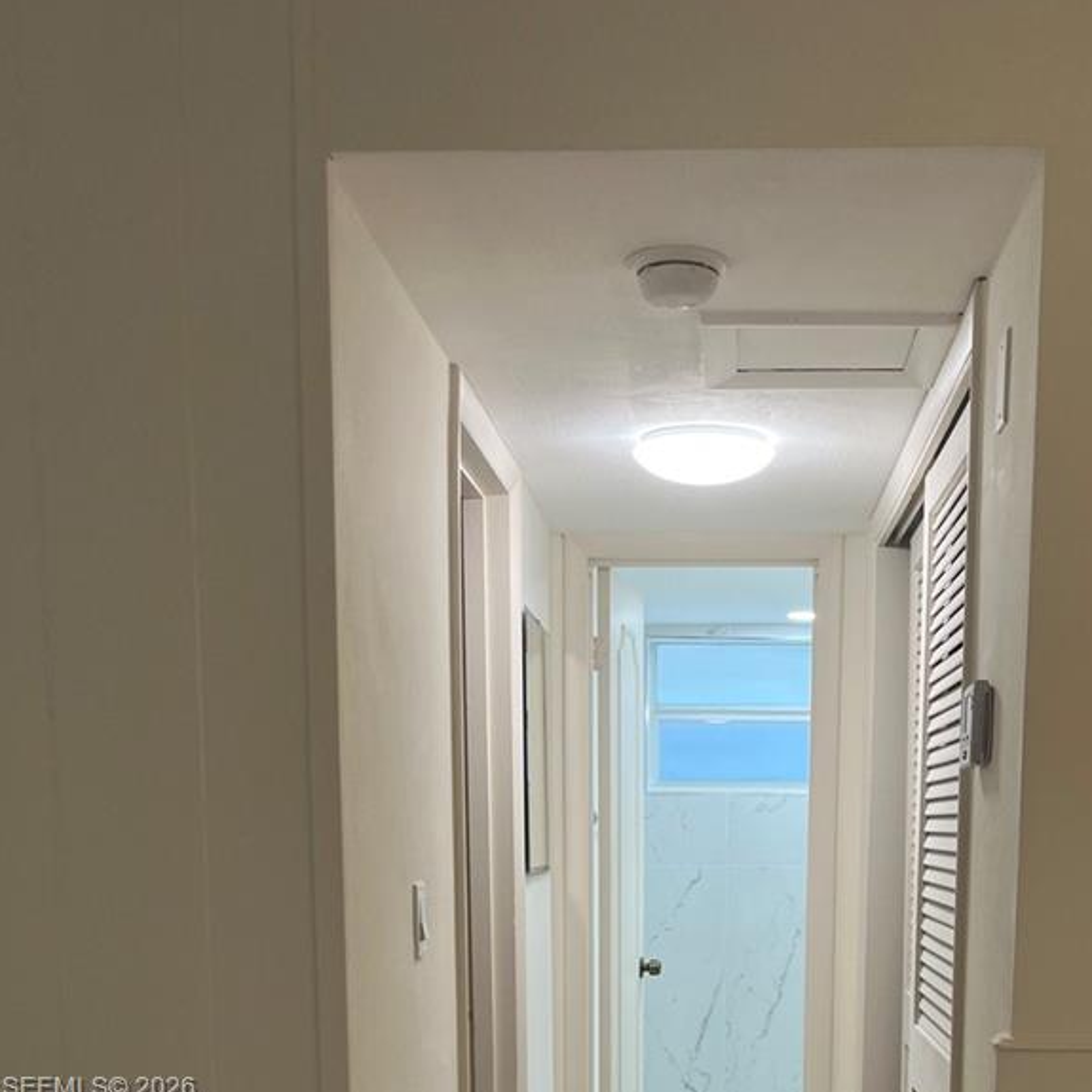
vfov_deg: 32.5
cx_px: 699
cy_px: 1090
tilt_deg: -9.4
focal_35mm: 48
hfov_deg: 35.1
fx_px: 1713
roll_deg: -1.7
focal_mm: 5.1
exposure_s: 1/62
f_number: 1.6
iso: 64
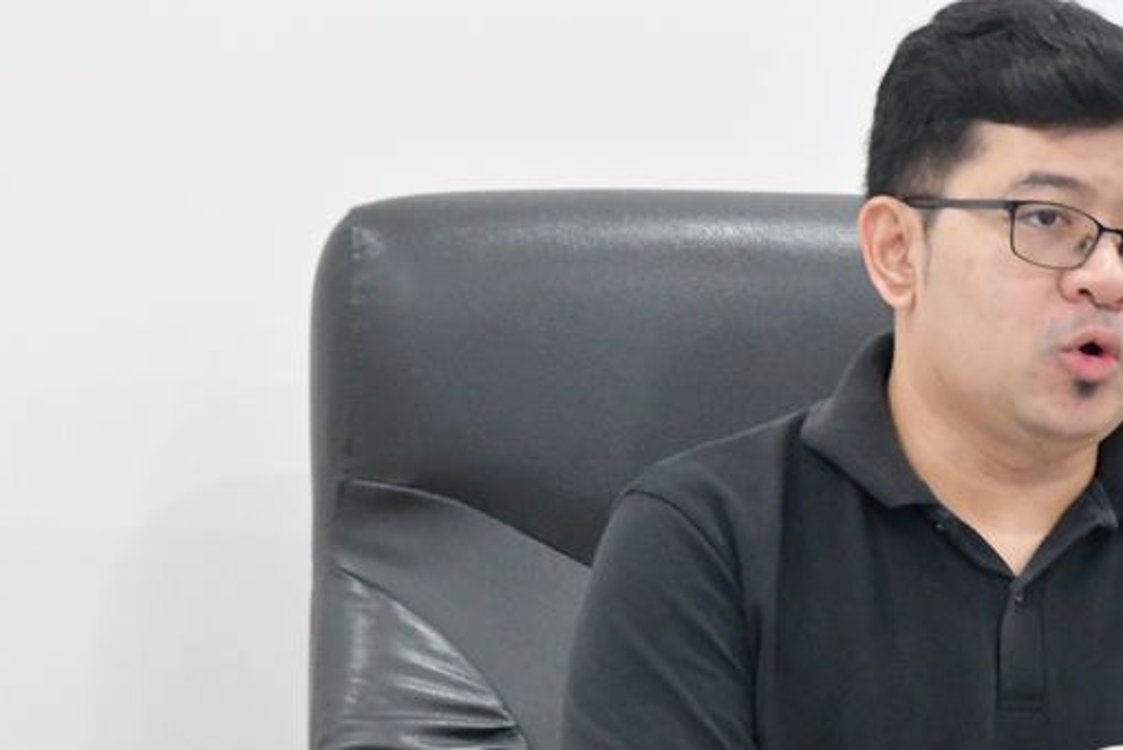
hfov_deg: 5.9
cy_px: 398
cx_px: 909
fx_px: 10924
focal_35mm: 350
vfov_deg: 3.9
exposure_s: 1/125
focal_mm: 116
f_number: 5.6
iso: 11400
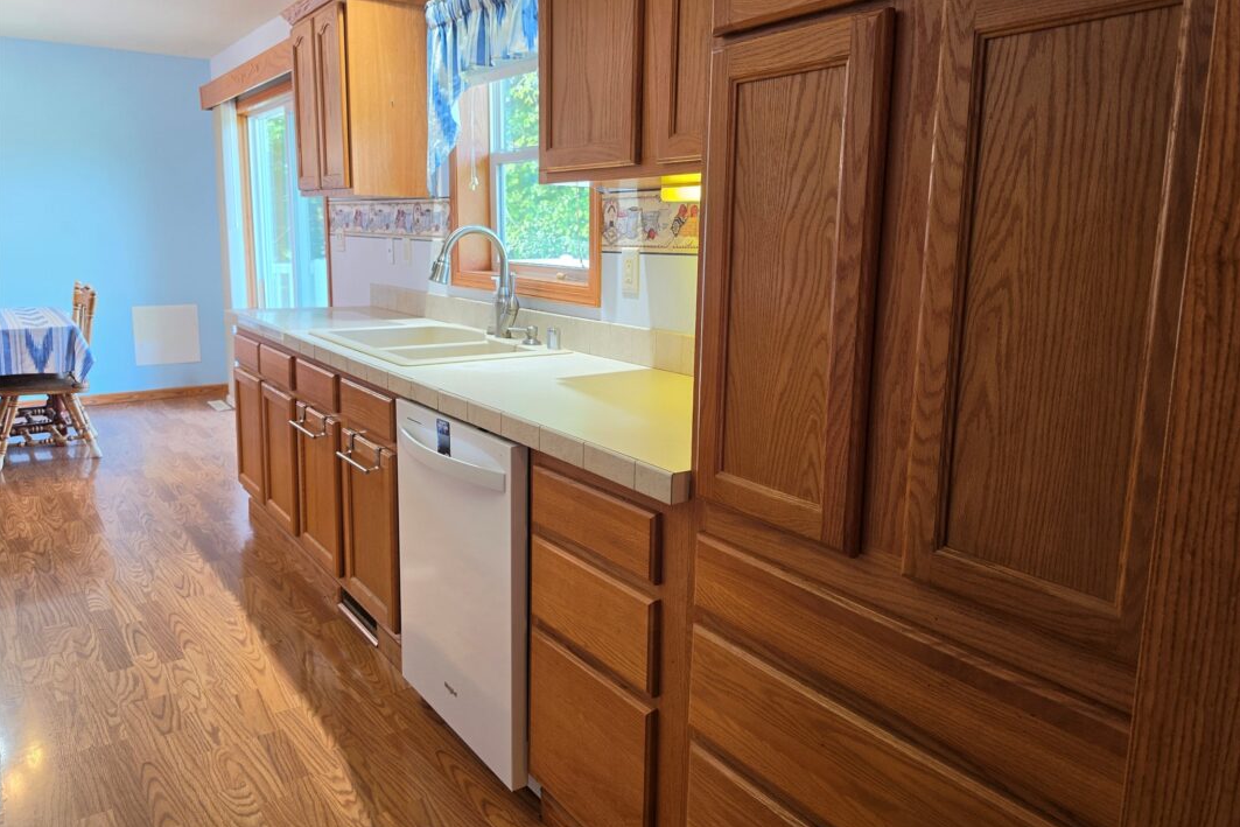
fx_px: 827
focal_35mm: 24
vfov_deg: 53.1
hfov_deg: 73.7
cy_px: 372
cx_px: 619
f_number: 1.4
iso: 100
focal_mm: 6.5
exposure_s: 1/120
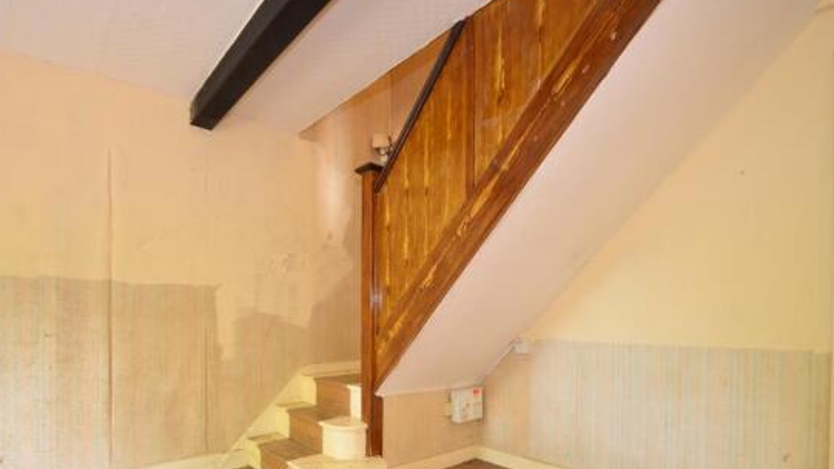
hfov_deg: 89.4
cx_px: 387
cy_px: 316
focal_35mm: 19
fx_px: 420
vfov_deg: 56.9
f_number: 5
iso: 200
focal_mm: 10
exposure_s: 1/2
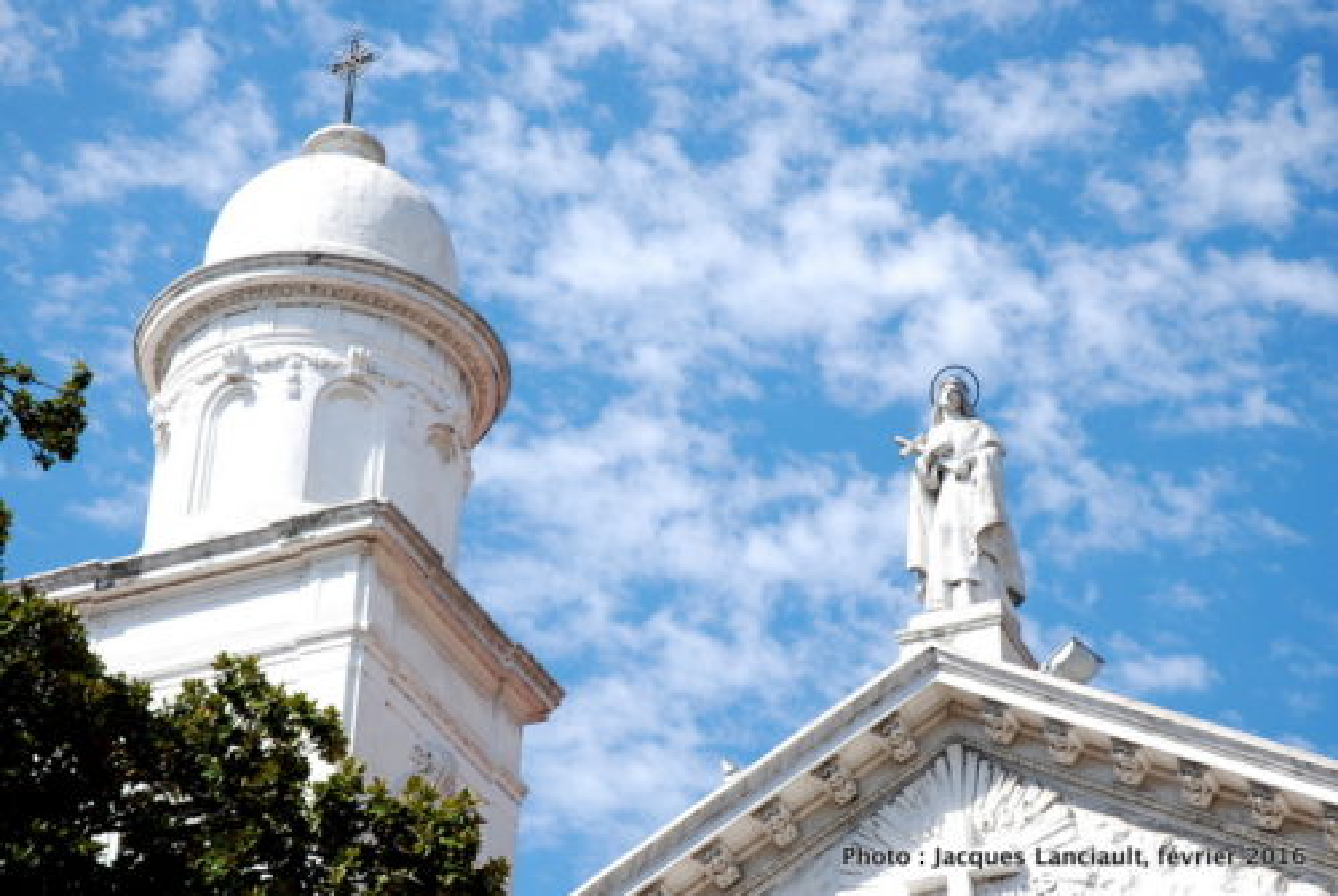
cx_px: 669
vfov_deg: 17.6
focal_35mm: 78
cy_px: 448
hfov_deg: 26.0
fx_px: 2903
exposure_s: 1/200
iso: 100
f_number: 7.1
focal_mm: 52
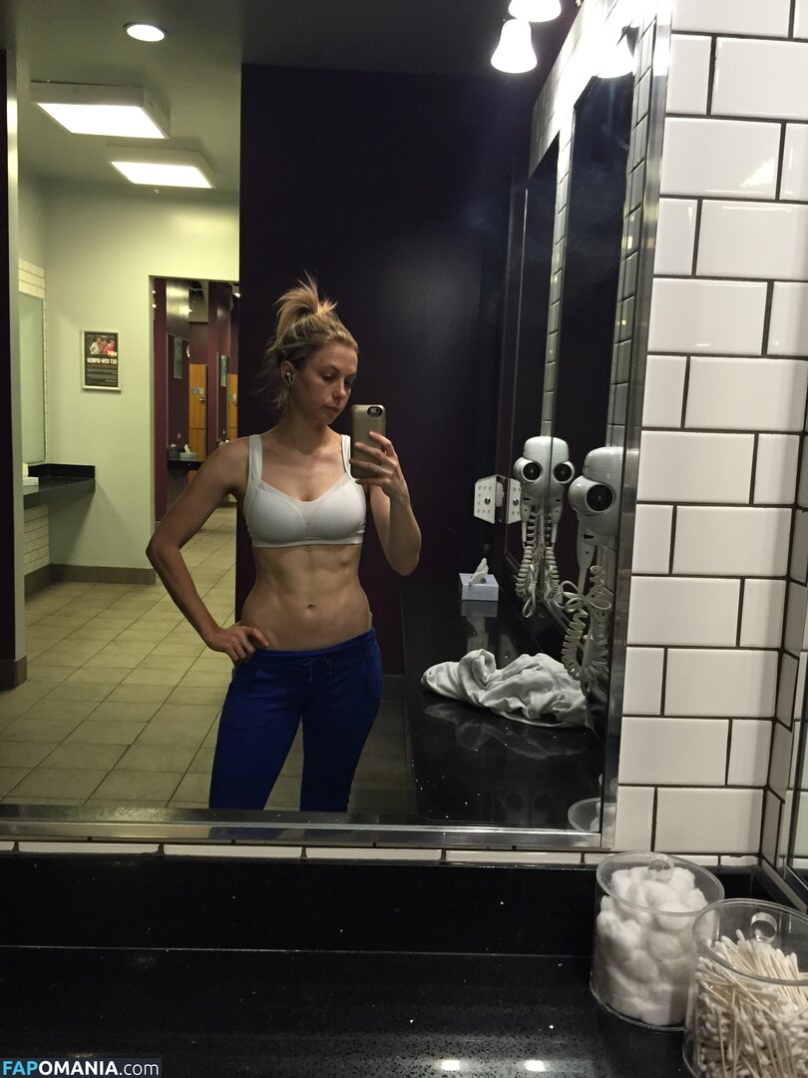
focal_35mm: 29
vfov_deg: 61.7
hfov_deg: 48.2
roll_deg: -2.4
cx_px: 404
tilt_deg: -8.3
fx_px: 903
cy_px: 539
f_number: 2.2
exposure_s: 1/30
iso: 200
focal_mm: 4.15
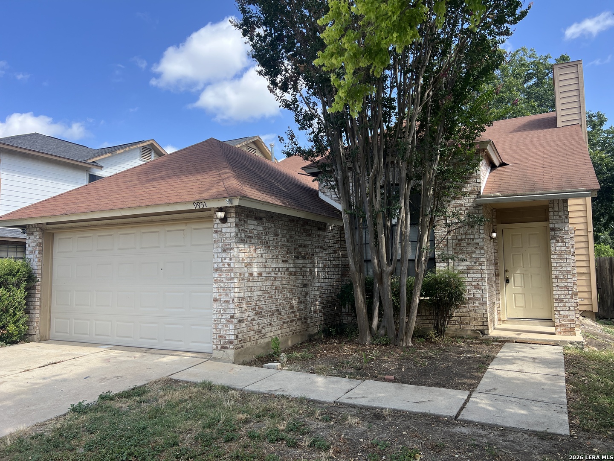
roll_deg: +0.9
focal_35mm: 26
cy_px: 230
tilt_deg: +5.0
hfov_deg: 67.3
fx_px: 461
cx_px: 307
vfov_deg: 53.1
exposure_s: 1/1531
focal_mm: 5.7
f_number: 1.5
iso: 50
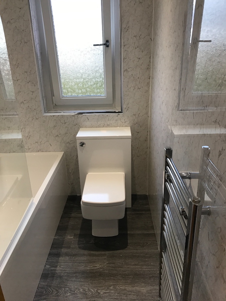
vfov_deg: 63.4
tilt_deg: -21.2
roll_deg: +2.7
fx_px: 244
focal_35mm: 28
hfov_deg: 49.7
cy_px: 150
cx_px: 113
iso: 25
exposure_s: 1/33
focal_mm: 3.99
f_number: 1.8
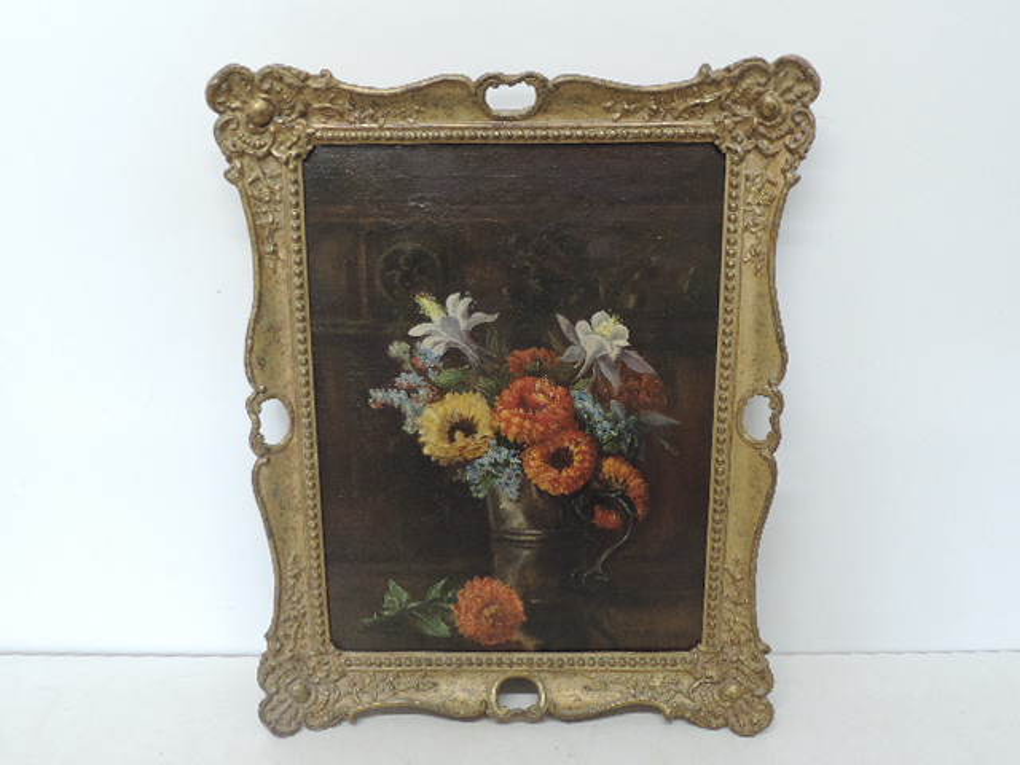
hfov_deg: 60.0
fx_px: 884
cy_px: 382
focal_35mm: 30
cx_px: 510
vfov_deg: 46.8
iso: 400
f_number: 3.1
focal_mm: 5.3
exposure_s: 1/15
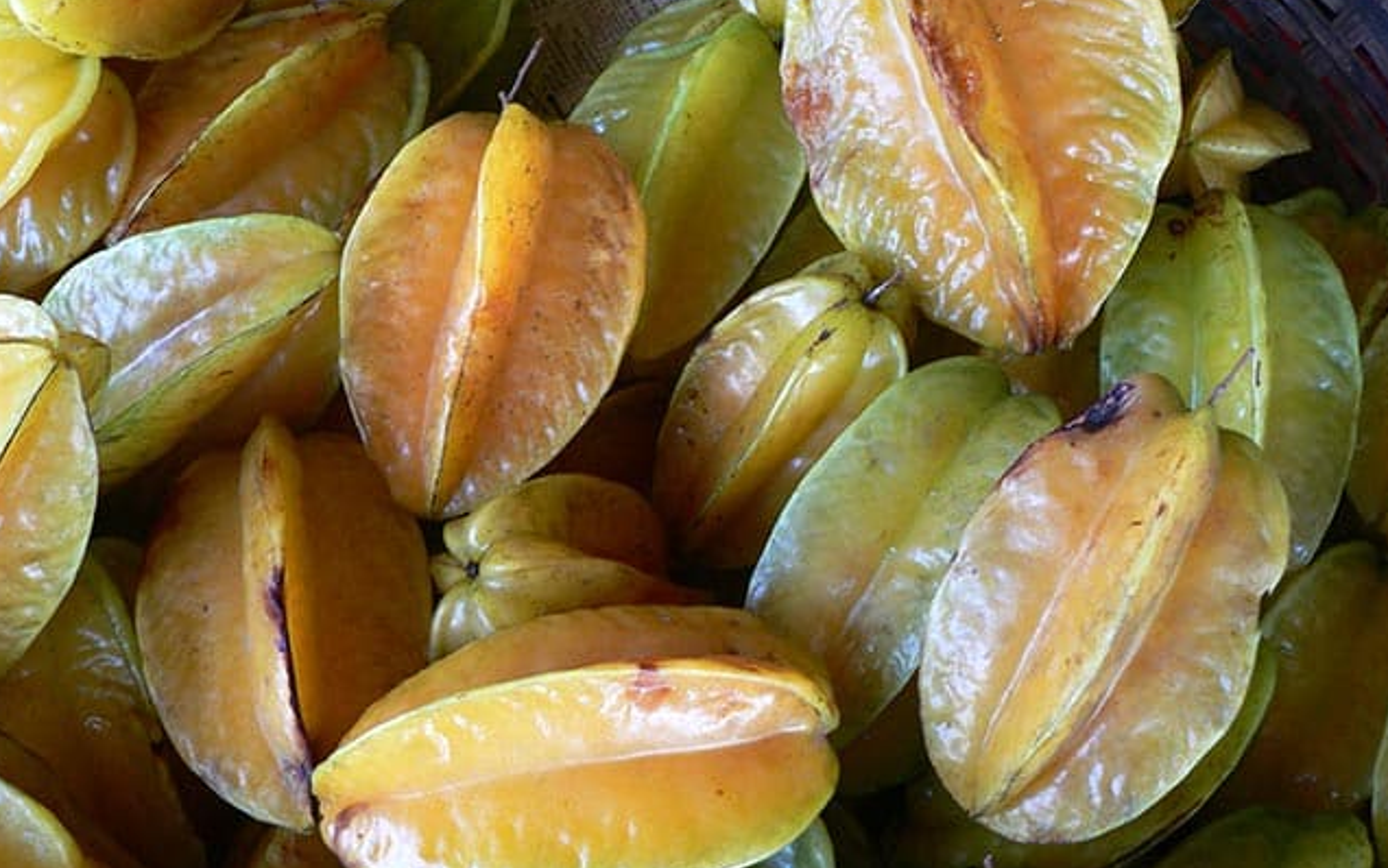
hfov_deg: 50.4
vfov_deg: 32.8
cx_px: 698
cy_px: 399
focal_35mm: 39
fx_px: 1476
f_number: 2.8
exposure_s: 1/30
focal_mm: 6
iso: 100
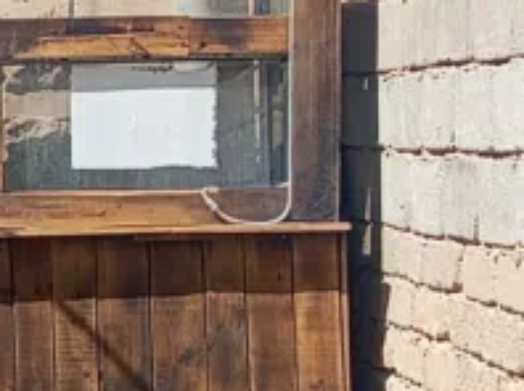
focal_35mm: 194
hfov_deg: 10.0
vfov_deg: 7.6
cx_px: -127
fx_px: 2933
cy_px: 230
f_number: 1.7
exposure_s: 1/786
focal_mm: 5.24
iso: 51
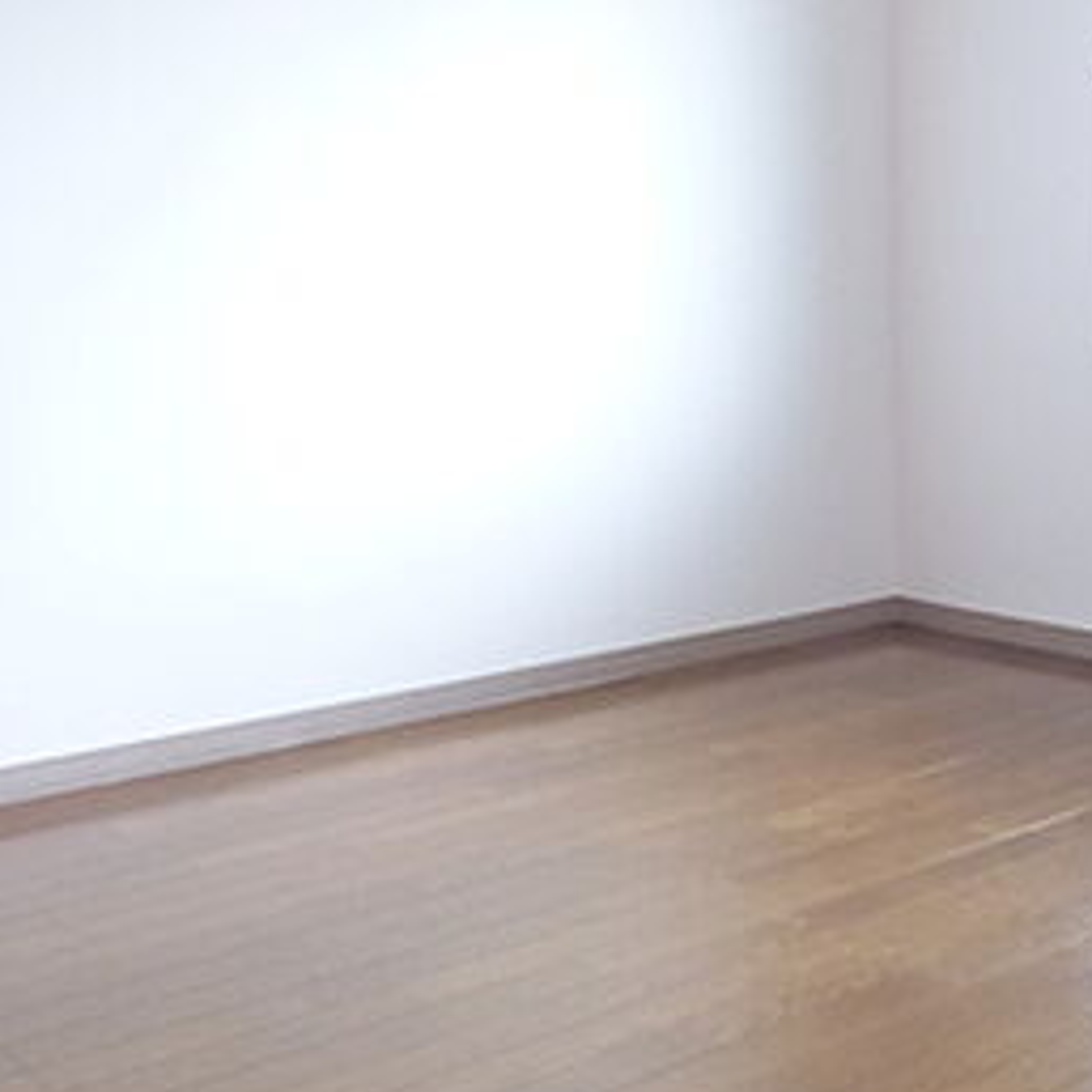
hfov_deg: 38.0
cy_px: 336
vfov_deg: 37.8
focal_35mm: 44
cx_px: 710
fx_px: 1570
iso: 800
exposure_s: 1/30
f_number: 2.8
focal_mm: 3.58
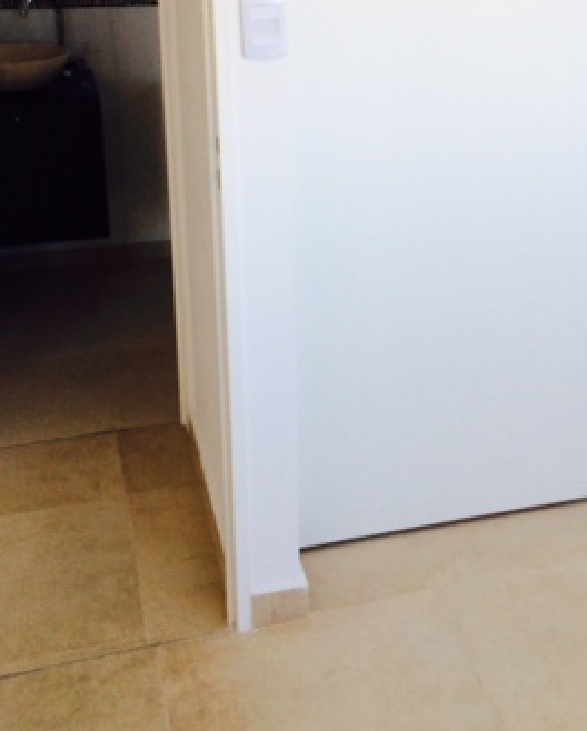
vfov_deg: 33.4
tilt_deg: -19.0
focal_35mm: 55
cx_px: 500
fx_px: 1192
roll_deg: -1.2
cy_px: 178
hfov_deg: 26.9
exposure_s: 1/120
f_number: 2.2
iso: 50
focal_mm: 4.15
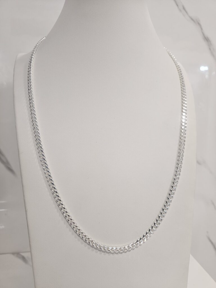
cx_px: 108
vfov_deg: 73.9
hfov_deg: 58.9
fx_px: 191
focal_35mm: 23
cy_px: 144
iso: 160
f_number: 1.8
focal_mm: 5.4
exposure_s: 1/100
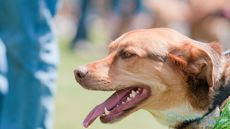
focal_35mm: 315
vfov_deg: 3.9
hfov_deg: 6.9
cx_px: 115
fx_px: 1921
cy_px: 62
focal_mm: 200
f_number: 5.6
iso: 200
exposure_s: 1/320
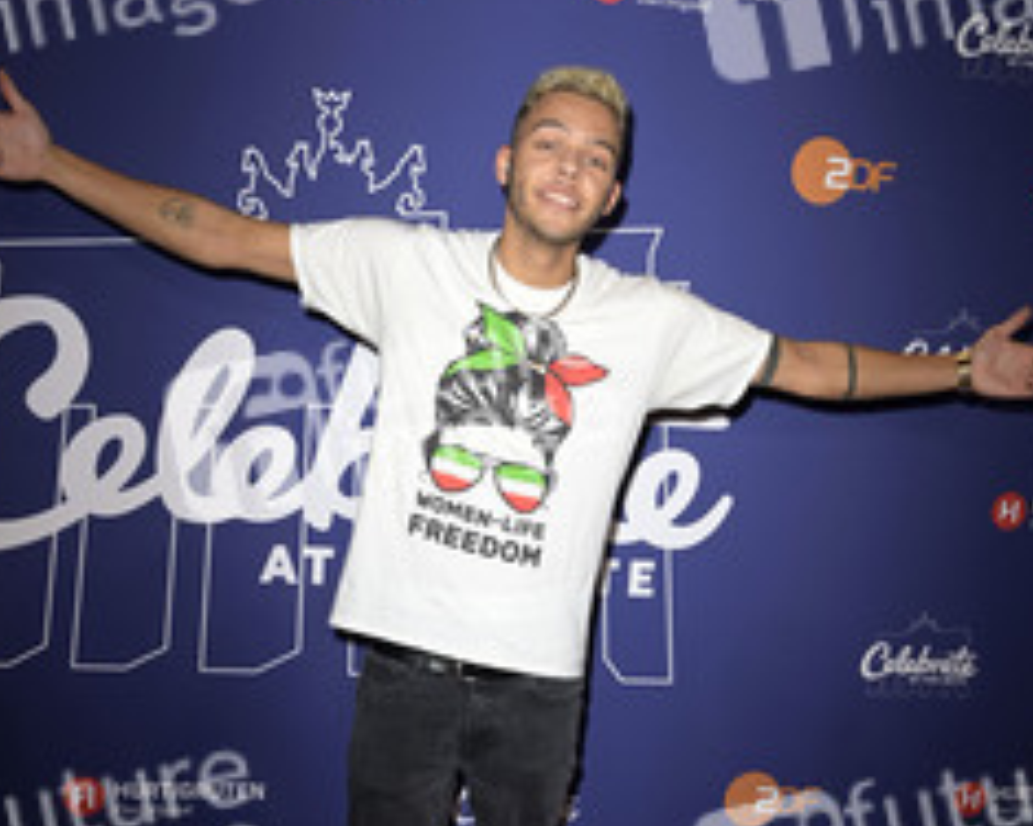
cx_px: 519
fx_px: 1559
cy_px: 637
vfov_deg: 29.1
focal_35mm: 51
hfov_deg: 36.7
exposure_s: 1/250
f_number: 5.6
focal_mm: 32
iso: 500
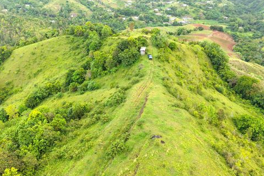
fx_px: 191
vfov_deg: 49.5
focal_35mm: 26
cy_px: 95
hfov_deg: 69.4
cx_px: 133
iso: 100
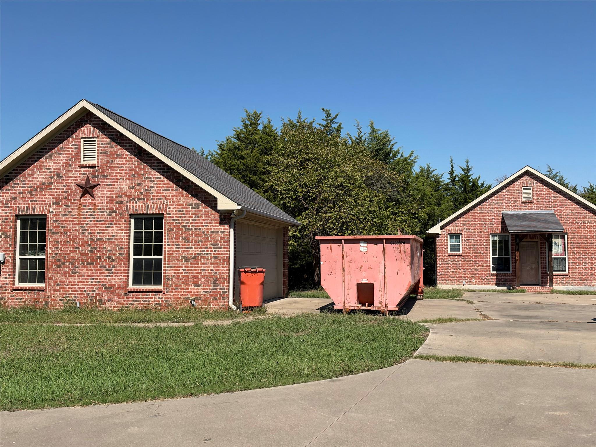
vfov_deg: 40.7
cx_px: 298
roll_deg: -0.5
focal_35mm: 35
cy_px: 224
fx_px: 603
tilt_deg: +3.5
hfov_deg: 52.6
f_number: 1.8
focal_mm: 6.93
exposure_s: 1/4329
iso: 64
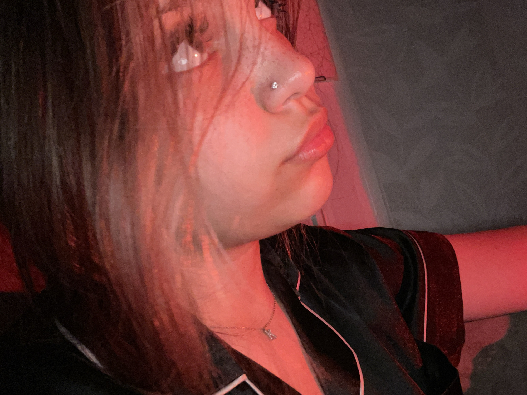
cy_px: 198
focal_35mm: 30
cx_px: 264
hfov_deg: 60.0
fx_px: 457
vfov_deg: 46.8
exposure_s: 1/30
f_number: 2.2
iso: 250
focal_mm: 2.71
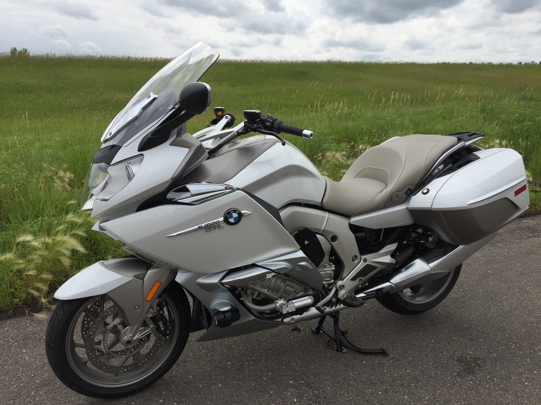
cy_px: 202
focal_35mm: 29
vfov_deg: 48.2
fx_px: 453
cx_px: 270
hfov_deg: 61.7
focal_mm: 4.15
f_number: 2.2
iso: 32
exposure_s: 1/2326
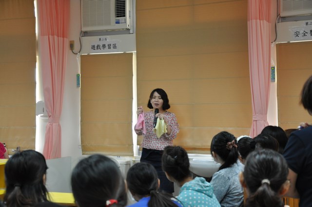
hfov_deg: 28.1
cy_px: 104
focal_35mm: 72
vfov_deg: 18.9
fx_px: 623
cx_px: 156
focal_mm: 48
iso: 800
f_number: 4.8
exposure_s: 1/50
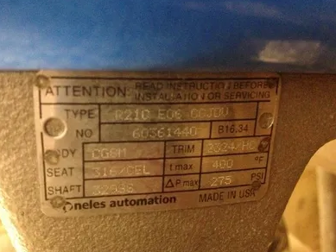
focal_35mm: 36
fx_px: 350
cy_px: 124
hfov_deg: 51.3
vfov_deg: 39.7
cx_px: 164
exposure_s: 1/15
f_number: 2.4
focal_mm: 4.28
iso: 800
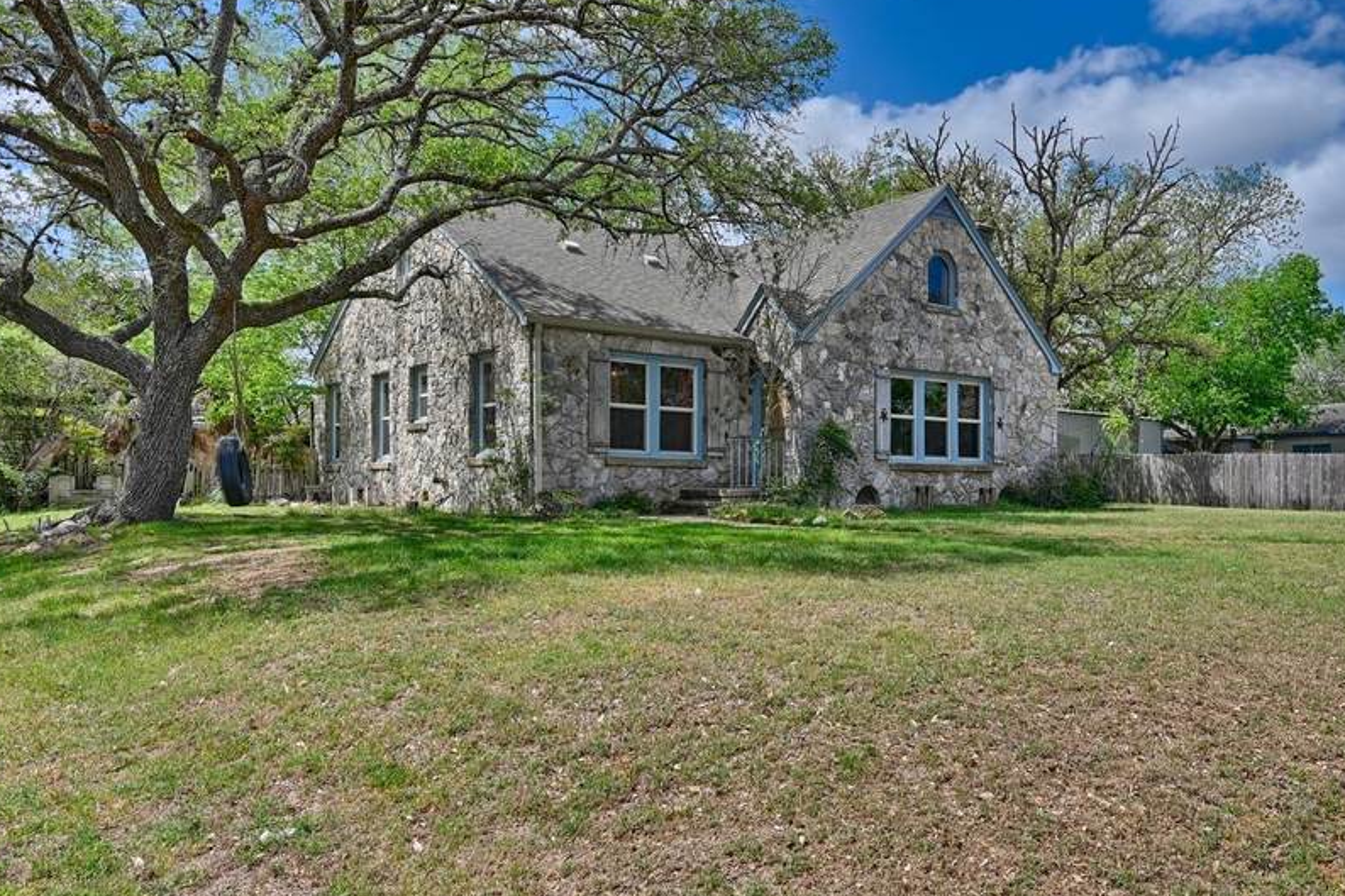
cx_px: 872
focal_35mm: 29
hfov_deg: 62.4
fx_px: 1083
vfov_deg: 44.8
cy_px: 506
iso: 100
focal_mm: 18
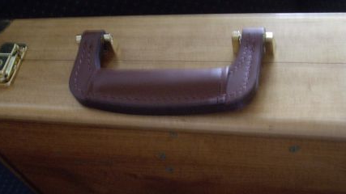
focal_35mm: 62
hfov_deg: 33.8
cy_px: 116
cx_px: 178
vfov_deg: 19.4
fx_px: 569
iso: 200
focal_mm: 7.9
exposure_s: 1/8
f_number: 2.8
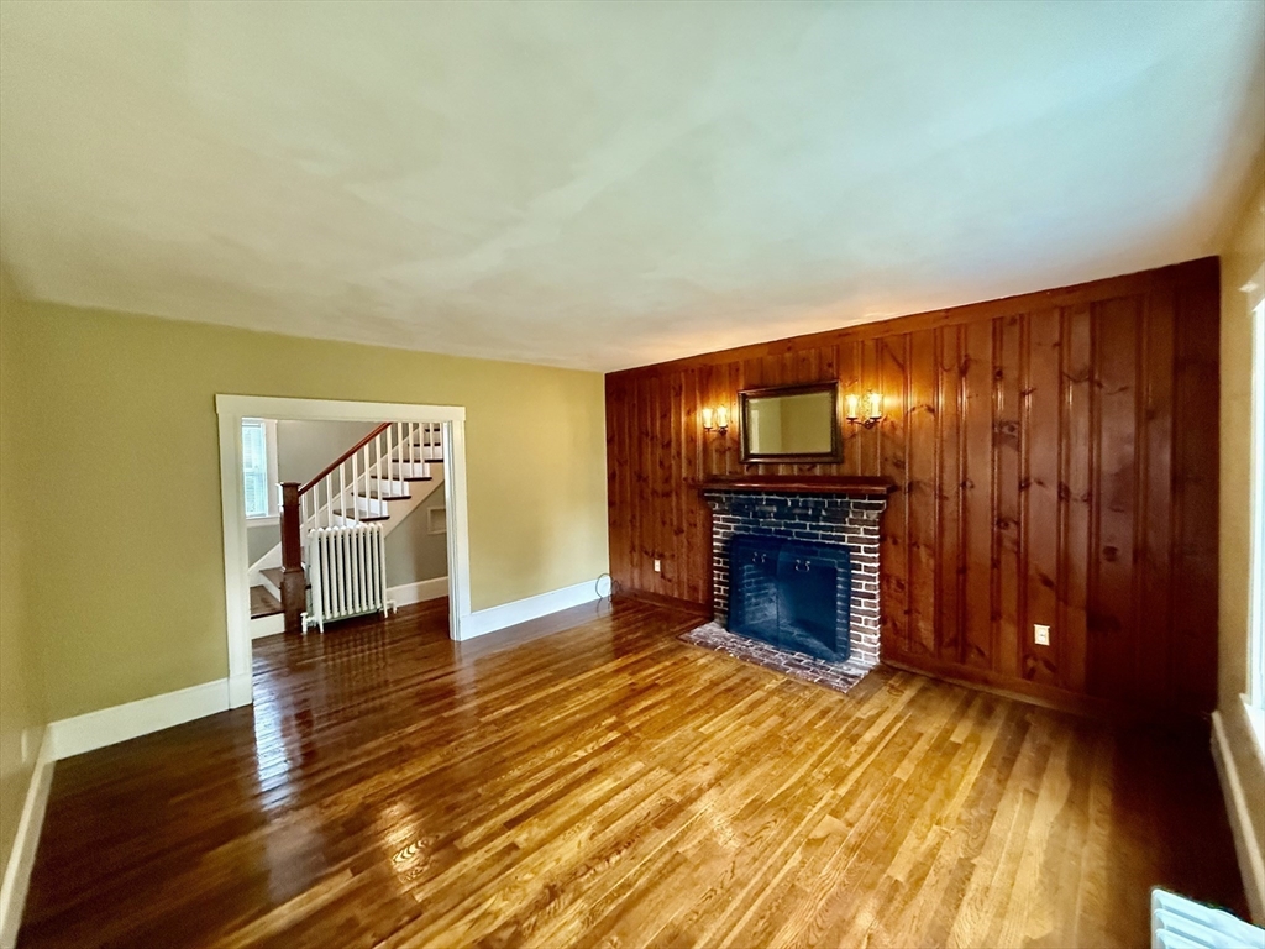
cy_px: 474
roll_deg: +0.6
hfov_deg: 102.1
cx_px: 632
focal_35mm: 14
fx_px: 512
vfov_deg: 85.7
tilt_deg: -2.3
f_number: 2.2
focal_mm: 2.22
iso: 800
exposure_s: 1/60
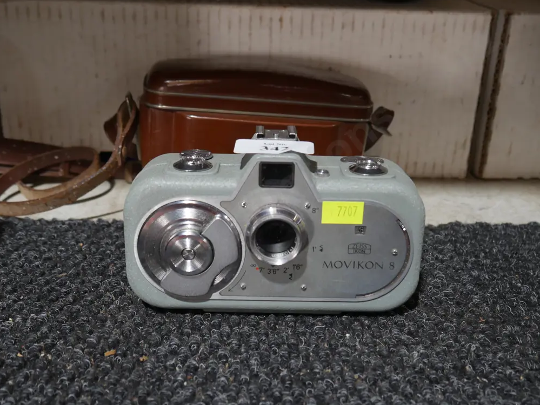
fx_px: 640
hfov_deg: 45.8
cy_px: 201
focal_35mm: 41
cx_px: 274
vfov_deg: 35.2
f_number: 4.5
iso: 640
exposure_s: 1/60
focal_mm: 20
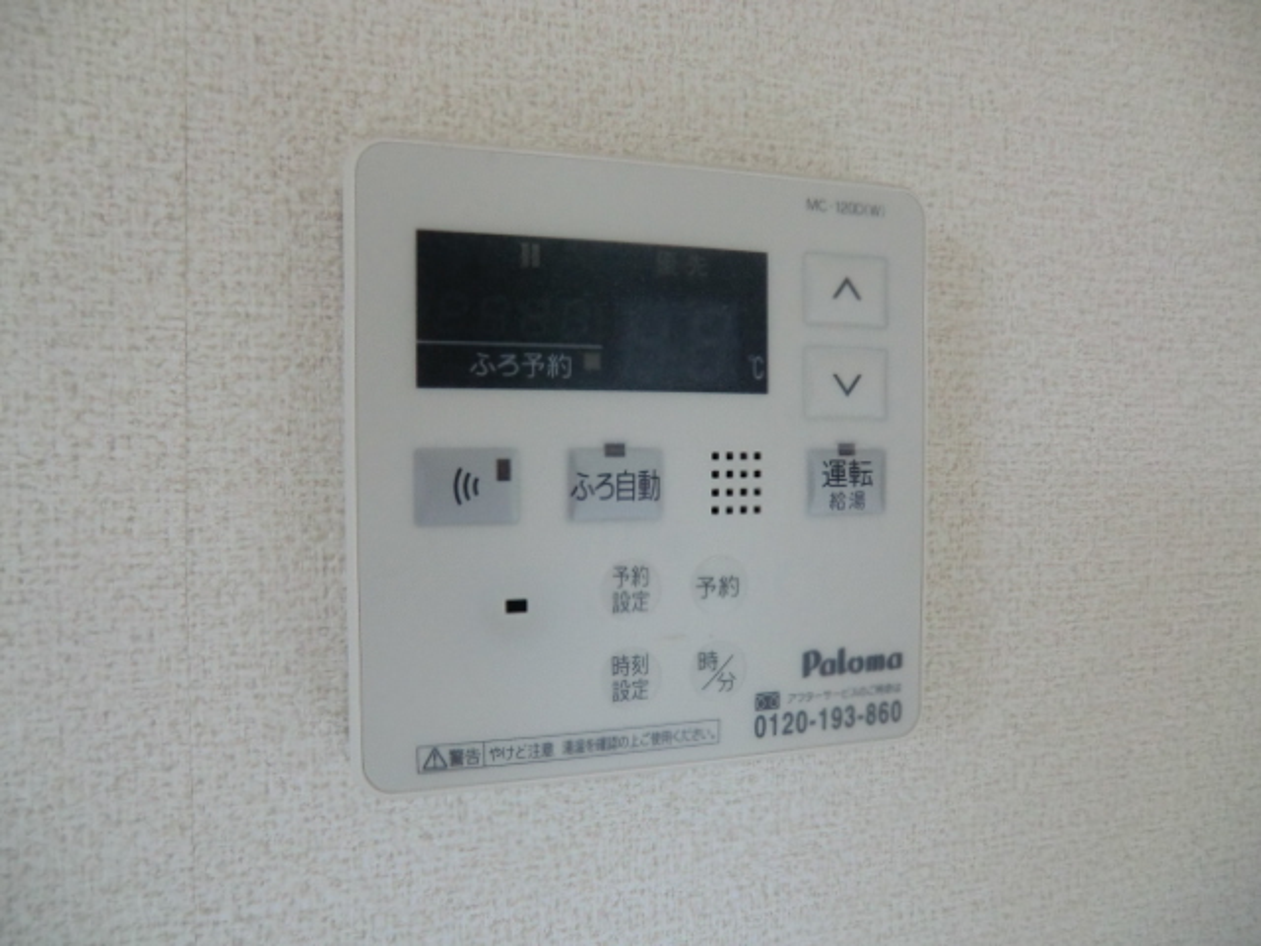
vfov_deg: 56.8
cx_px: 630
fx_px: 874
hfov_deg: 71.6
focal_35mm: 24
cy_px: 473
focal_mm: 4.3
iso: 250
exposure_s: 1/60
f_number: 3.2
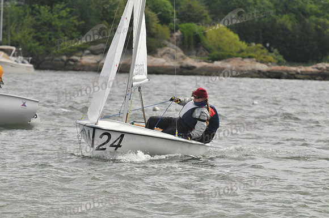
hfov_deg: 9.2
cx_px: 164
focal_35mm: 225
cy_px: 109
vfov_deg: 6.1
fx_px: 2053
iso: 200
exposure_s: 1/800
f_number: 7.1
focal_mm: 150
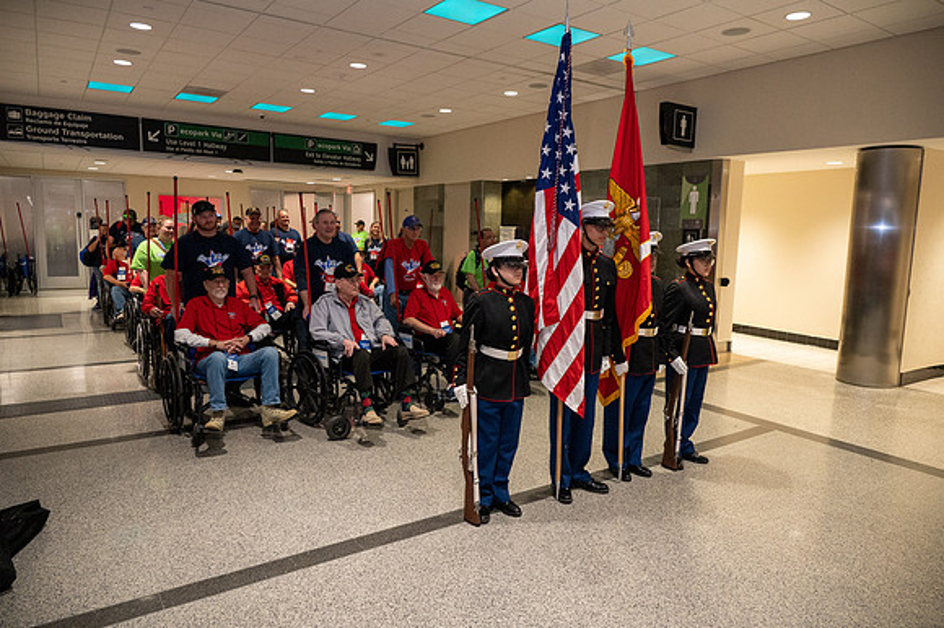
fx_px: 629
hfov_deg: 73.8
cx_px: 472
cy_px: 314
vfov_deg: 53.1
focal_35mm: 24
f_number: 5
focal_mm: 24
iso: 8000
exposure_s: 1/160
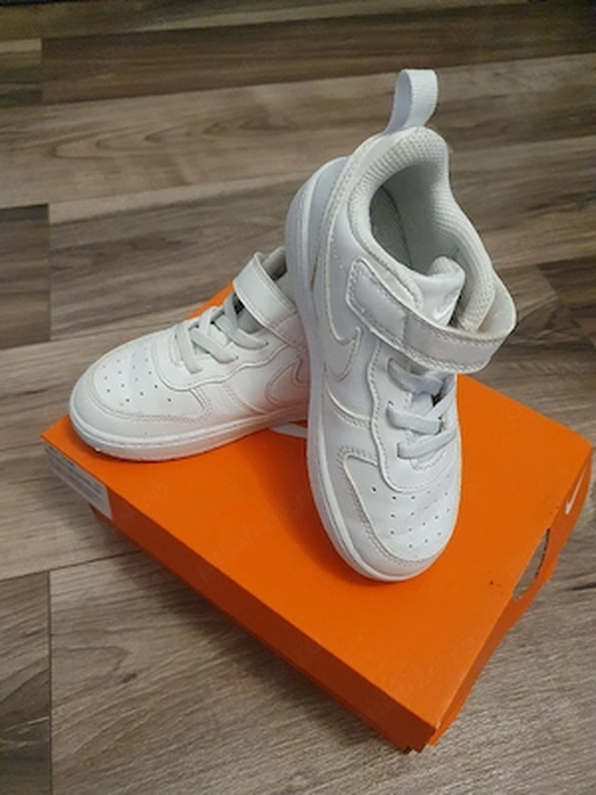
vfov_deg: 67.3
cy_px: 398
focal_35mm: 26
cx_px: 298
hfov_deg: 53.1
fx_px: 597
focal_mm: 4.32
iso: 640
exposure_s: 1/50
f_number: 1.5
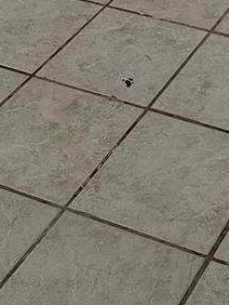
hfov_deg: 13.9
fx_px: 898
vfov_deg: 15.5
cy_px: -301
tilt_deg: -14.2
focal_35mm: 102
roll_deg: -1.7
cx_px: 311
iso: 250
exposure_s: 1/85
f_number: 1.78
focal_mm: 6.86
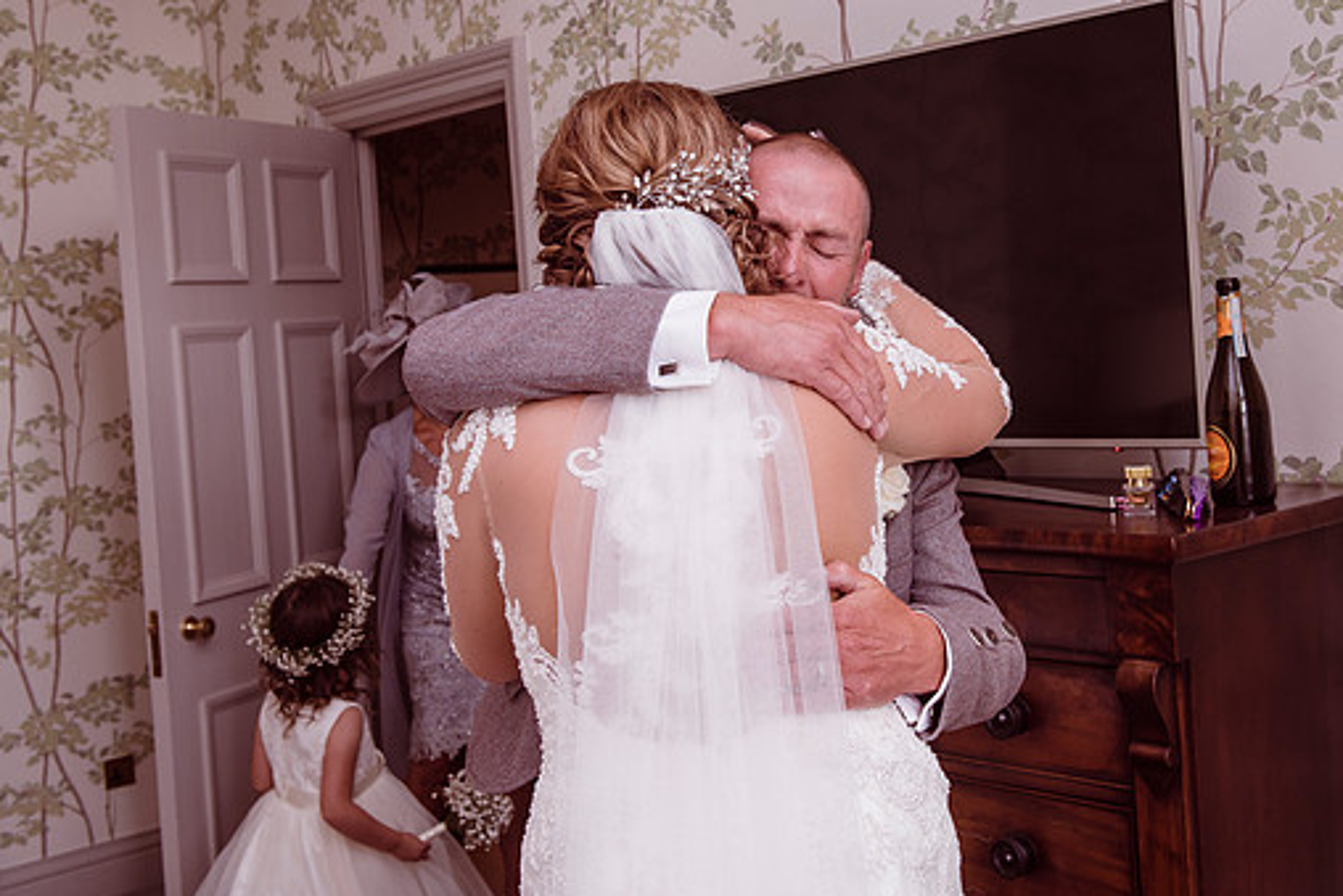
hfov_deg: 42.5
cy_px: 323
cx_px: 813
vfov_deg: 29.1
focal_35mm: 46
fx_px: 1716
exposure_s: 1/60
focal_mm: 35
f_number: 5.6
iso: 320
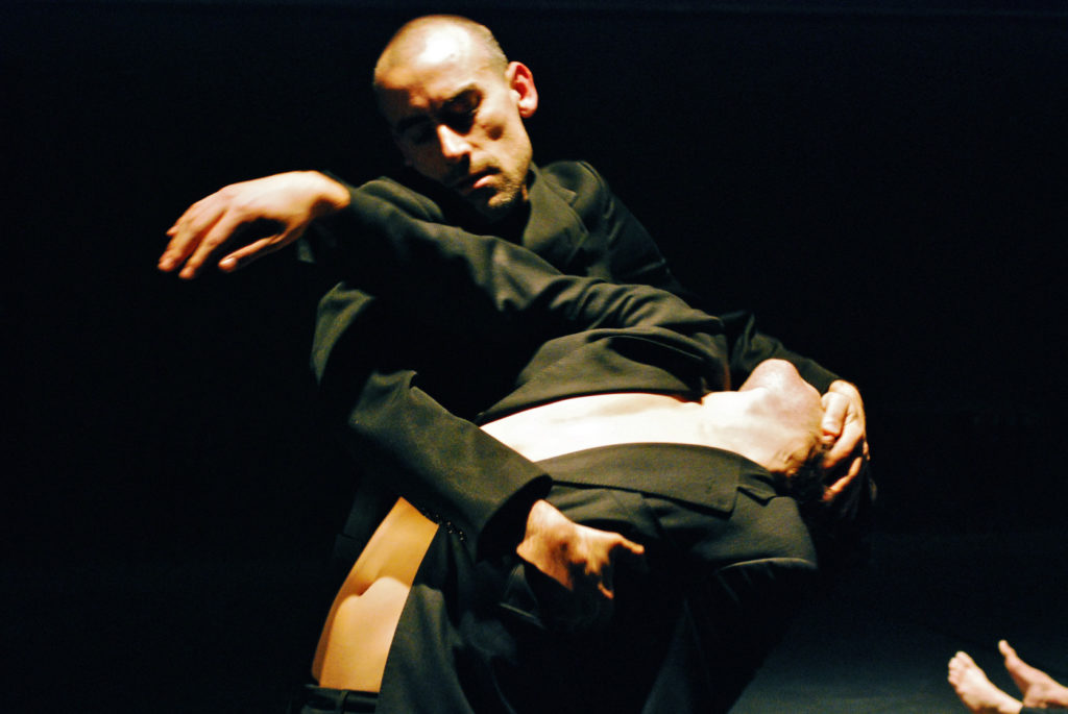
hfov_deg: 24.6
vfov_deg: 16.6
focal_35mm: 82
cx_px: 534
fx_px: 2450
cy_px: 357
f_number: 4
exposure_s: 1/30
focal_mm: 55
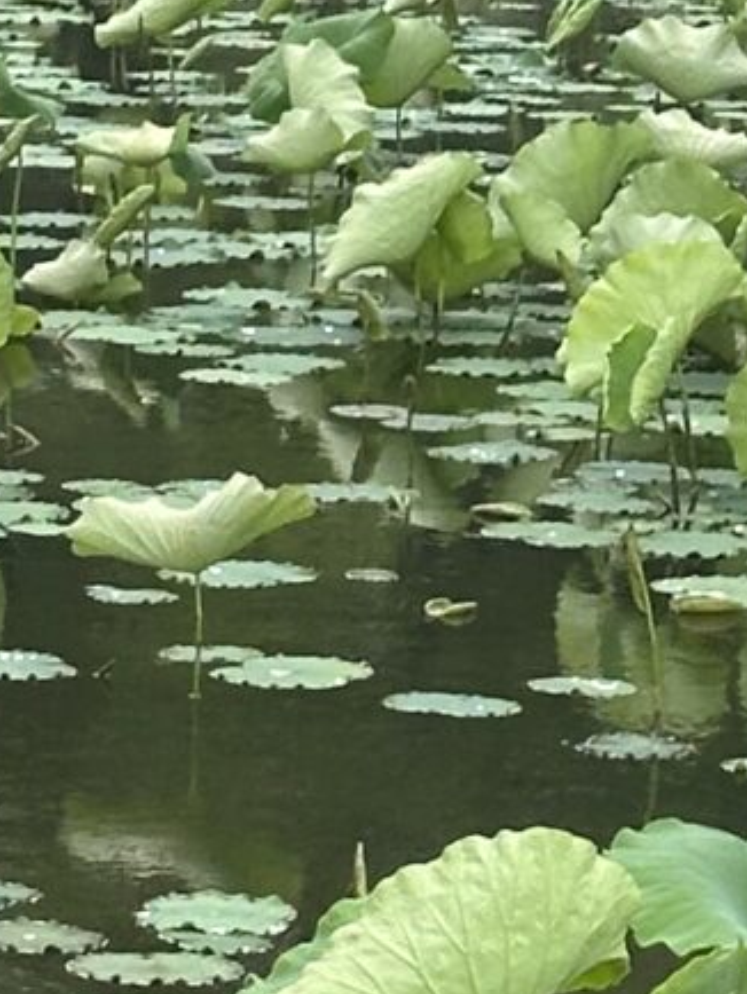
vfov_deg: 7.0
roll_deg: -1.8
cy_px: 460
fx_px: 8135
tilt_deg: -7.6
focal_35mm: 283
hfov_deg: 5.2
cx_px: -362
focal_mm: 6.86
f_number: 1.78
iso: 64
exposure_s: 1/303
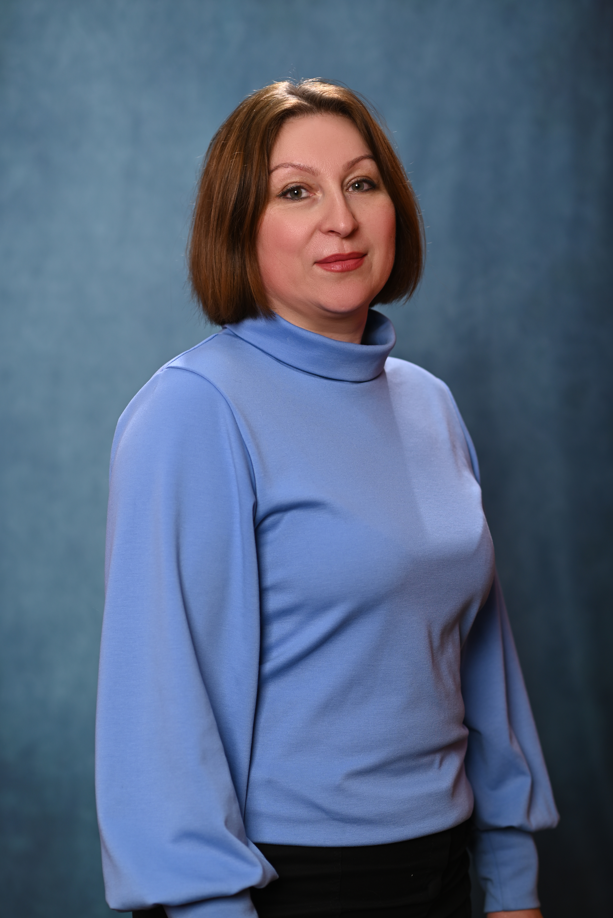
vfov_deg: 23.9
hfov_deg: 16.1
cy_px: 459
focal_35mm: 85
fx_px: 2169
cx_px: 306
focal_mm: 85
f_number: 2.8
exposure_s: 1/200
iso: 200
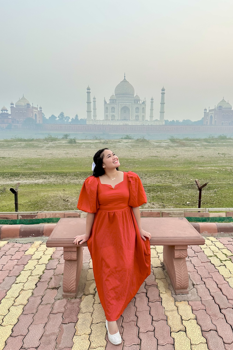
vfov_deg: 71.5
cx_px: 123
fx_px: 243
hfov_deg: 51.2
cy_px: 175
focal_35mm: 25
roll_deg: -1.1
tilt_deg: -9.9
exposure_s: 1/121
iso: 100
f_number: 1.78
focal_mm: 6.86
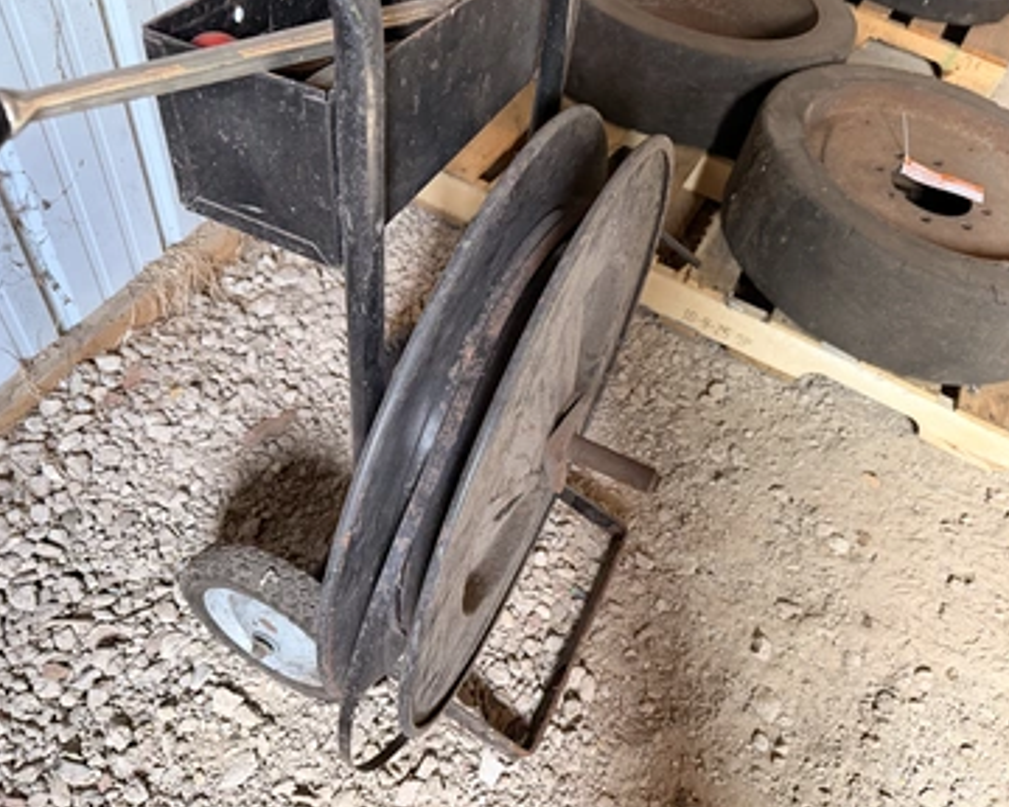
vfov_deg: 54.9
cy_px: 398
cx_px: 530
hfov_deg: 66.0
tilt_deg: -50.4
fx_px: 776
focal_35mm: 26
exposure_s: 1/60
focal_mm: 6.76
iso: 400
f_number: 1.78
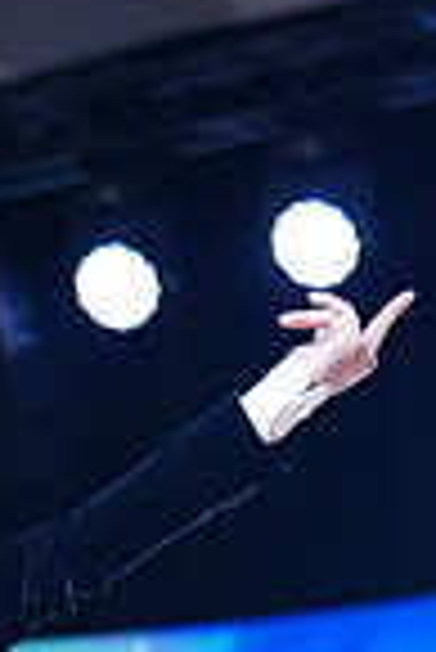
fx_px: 6306
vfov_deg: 5.8
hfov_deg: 3.9
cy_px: 1273
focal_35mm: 348
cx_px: -371
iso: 1250
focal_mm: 87
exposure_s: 1/640
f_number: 2.8
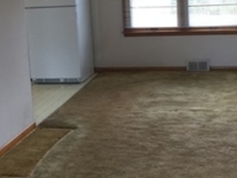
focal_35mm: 52
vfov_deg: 27.6
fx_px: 356
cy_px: 41
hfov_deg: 36.8
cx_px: 109
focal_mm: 4.15
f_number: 2.2
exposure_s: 1/30
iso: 40
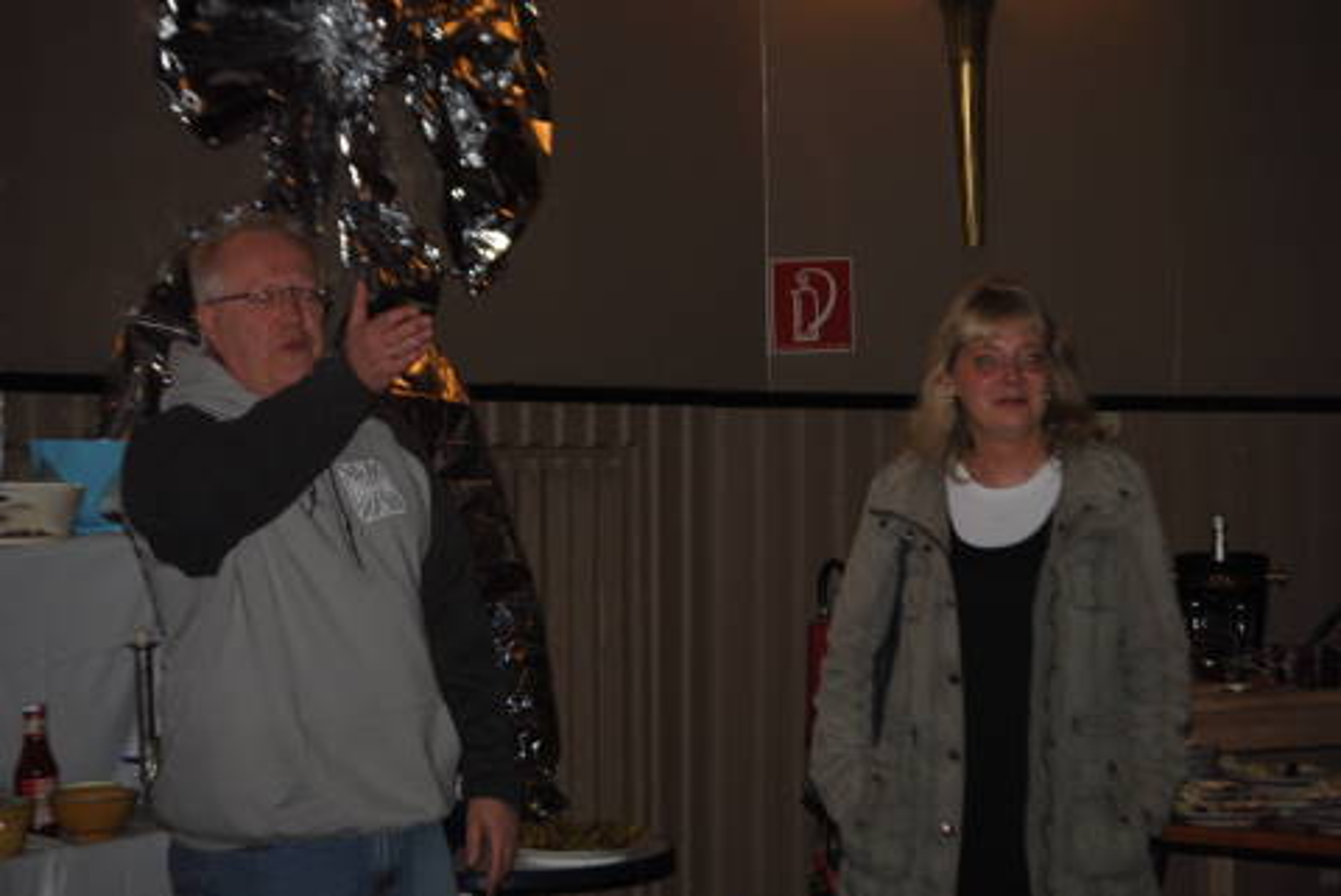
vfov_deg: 10.8
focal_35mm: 128
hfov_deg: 16.1
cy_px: 448
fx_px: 4754
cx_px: 670
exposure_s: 1/60
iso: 200
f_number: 4.5
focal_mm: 85
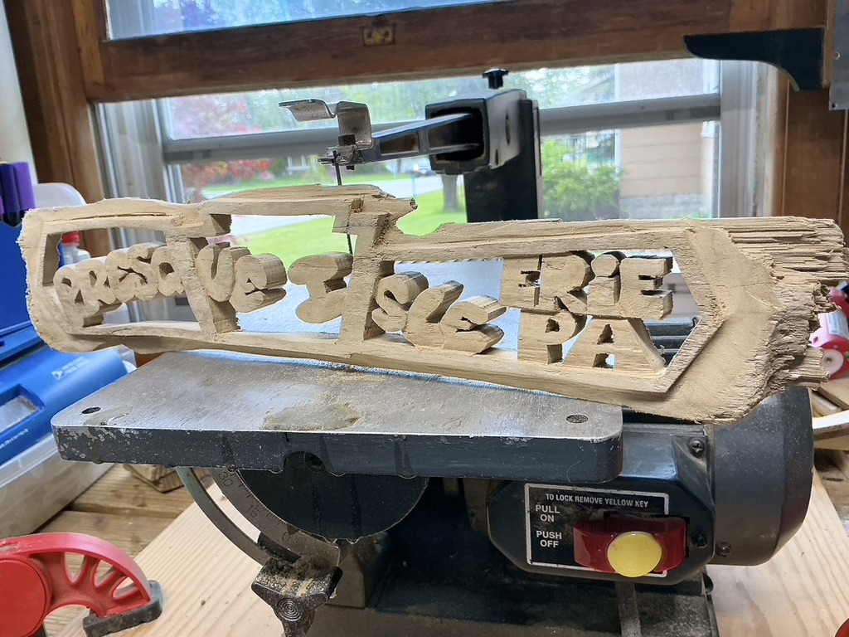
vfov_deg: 48.2
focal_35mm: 29
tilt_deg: -13.5
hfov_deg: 61.7
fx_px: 711
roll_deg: +5.6
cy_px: 318
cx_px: 424
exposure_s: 1/60
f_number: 1.8
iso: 50
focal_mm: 3
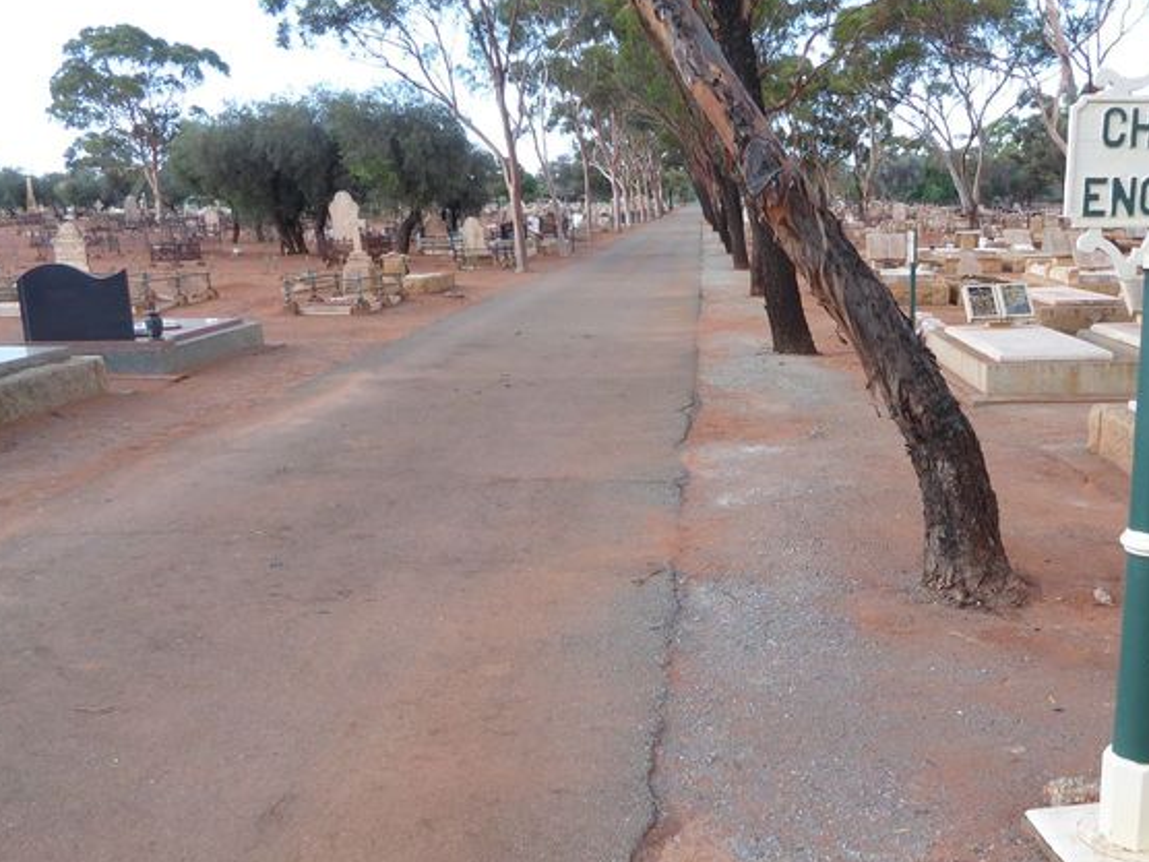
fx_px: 1195
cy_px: 496
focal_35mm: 36
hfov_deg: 50.9
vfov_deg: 39.6
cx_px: 713
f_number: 3.3
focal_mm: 4.3
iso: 80
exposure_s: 1/125
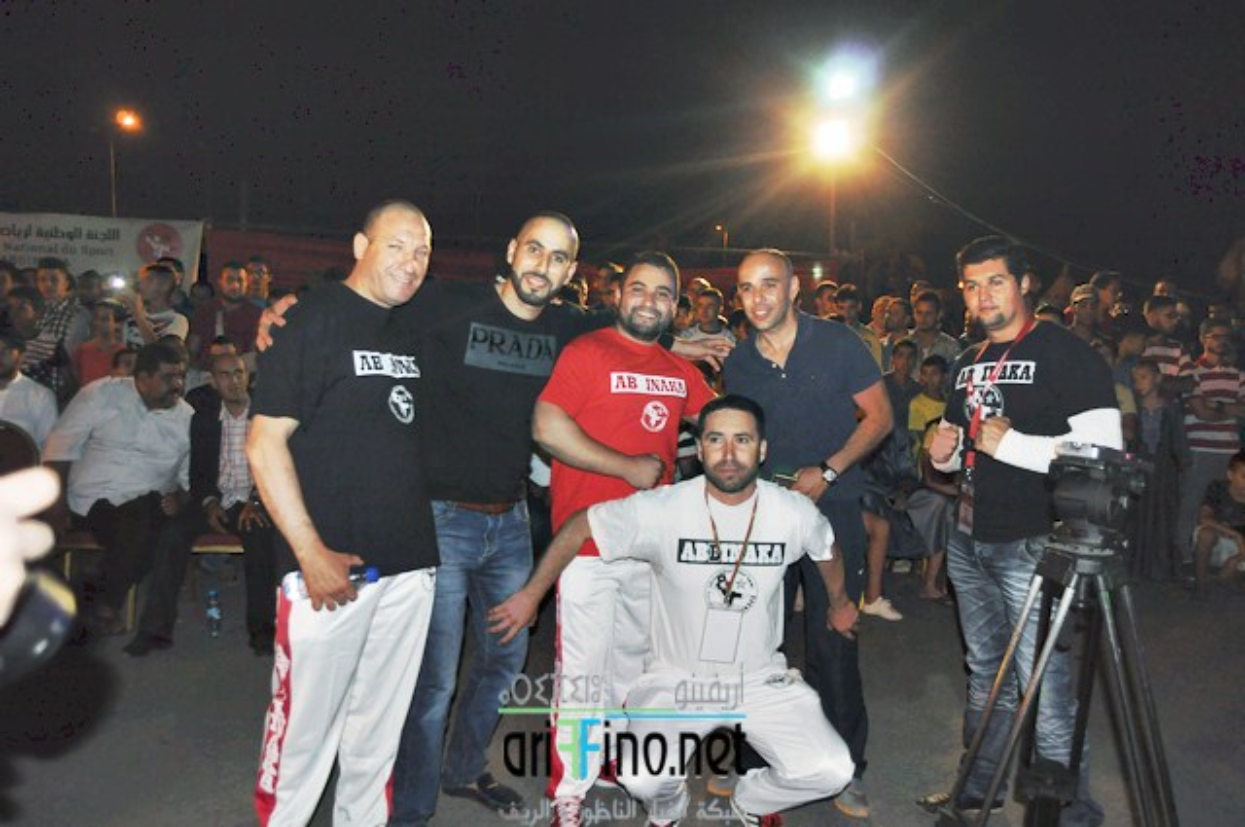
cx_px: 622
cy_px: 414
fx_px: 1036
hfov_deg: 62.0
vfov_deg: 43.5
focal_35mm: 30
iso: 800
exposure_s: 1/100
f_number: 3.5
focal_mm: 20
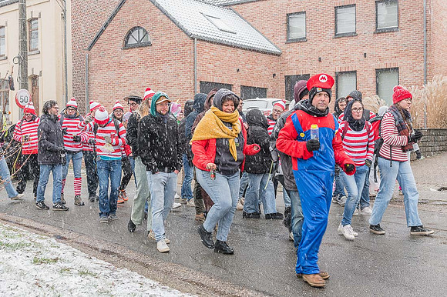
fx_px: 599
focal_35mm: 48
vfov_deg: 27.9
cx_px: 213
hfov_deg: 40.9
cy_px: 150
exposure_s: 1/100
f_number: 5.6
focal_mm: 45
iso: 800
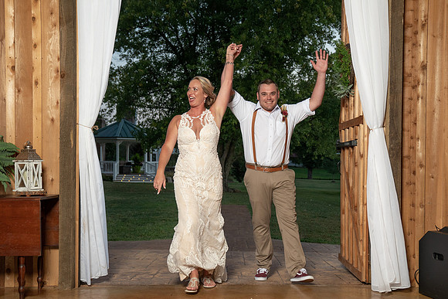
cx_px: 241
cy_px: 170
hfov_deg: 41.9
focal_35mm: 47
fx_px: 585
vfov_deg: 28.6
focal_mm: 40
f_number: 4
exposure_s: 1/200
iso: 1000
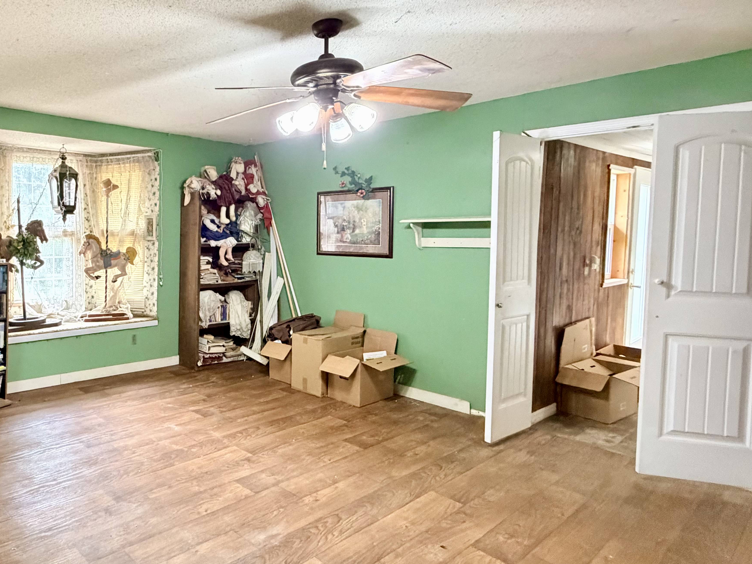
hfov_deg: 67.0
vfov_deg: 58.7
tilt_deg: -2.4
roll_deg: +0.0
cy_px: 248
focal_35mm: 23
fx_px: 500
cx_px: 149
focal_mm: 2.22
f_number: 2.2
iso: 800
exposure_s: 1/60
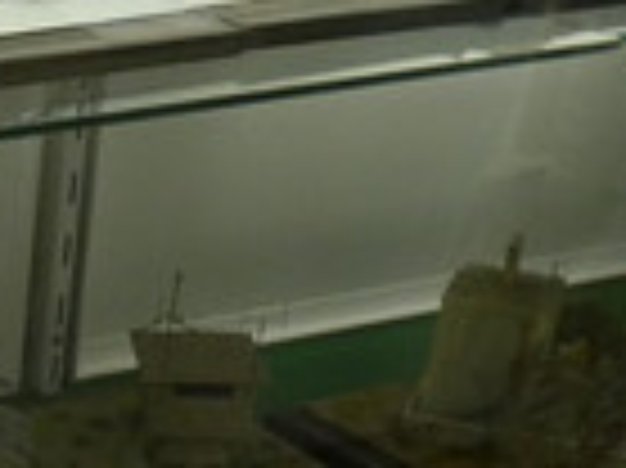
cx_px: -392
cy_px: 576
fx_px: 1662
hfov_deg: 18.2
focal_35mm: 92
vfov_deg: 15.4
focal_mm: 3.6
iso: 250
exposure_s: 1/60
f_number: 2.8
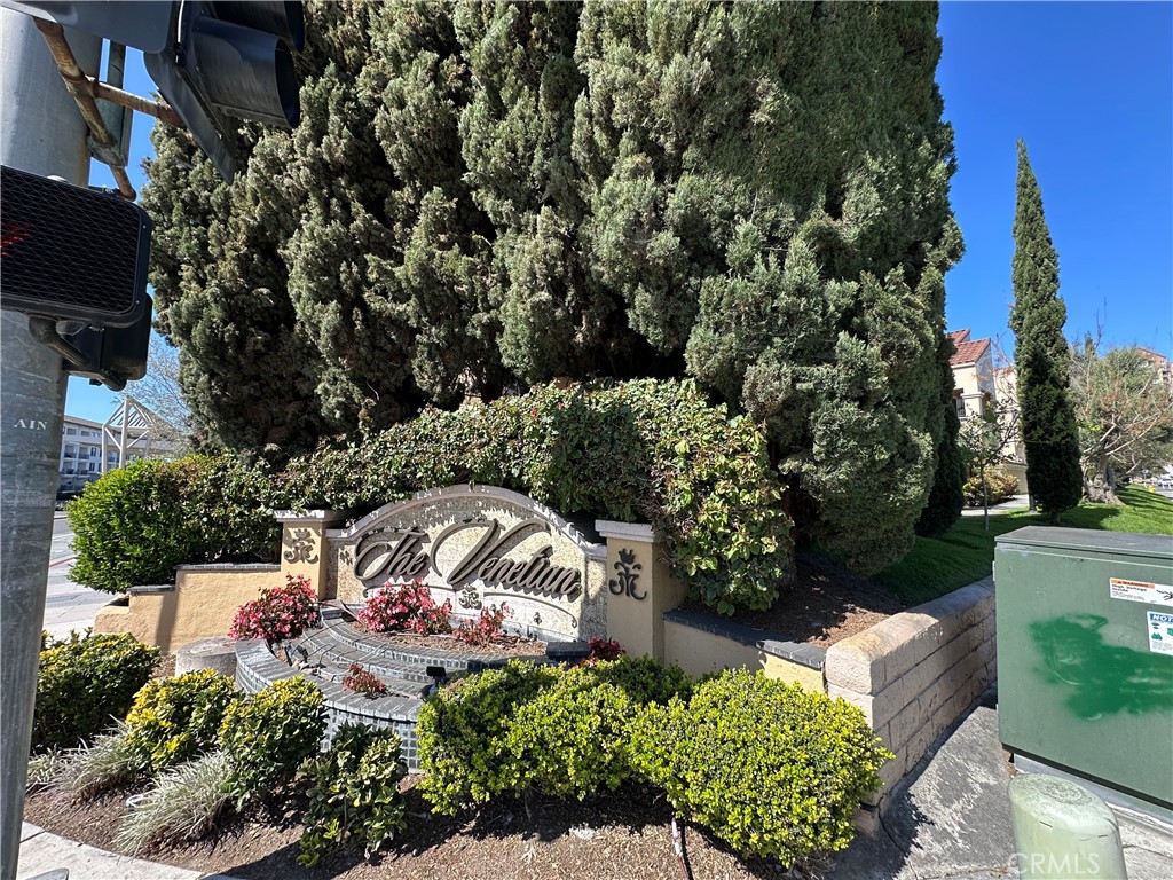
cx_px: 586
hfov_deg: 102.1
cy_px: 440
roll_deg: +1.1
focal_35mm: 14
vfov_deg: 85.7
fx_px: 474
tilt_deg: +5.1
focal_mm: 2.22
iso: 40
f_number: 2.2
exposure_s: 1/440
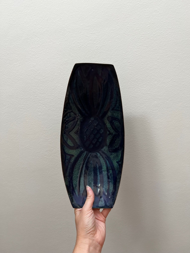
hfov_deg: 53.1
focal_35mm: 26
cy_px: 126
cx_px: 95
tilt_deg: -10.5
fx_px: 190
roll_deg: +3.6
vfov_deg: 67.3
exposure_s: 1/114
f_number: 1.5
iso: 125
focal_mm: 5.7
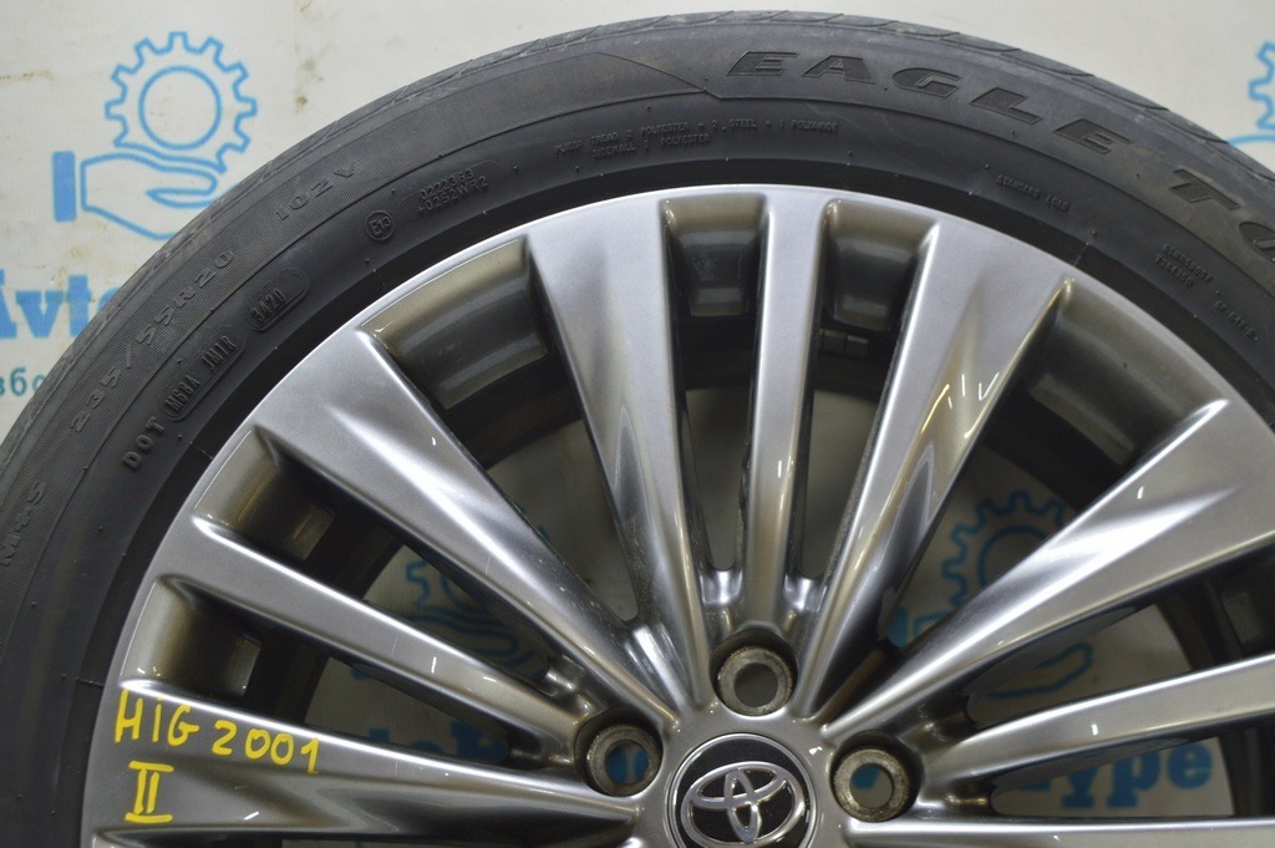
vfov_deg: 28.0
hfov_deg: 41.1
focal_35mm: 48
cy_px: 424
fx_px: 1699
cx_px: 638
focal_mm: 32
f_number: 5.6
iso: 400
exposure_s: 1/20
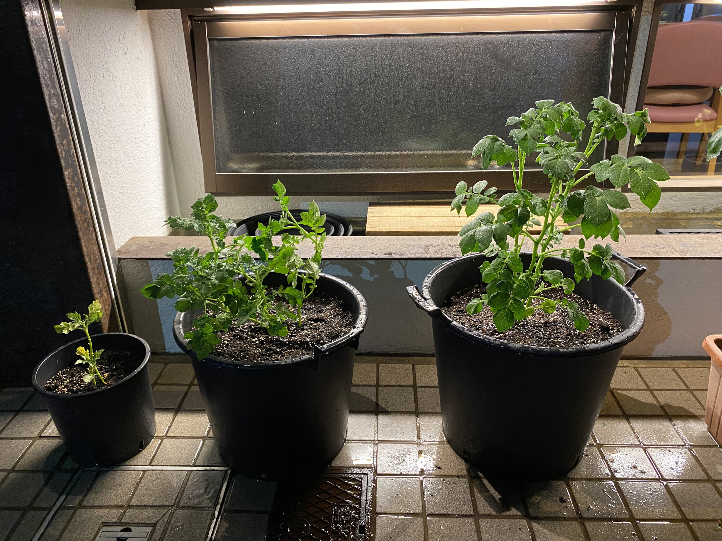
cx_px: 361
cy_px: 270
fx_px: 542
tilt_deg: -25.4
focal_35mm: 26
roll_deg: +1.6
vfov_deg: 53.1
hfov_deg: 67.3
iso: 400
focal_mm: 4.25
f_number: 1.8
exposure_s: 1/40
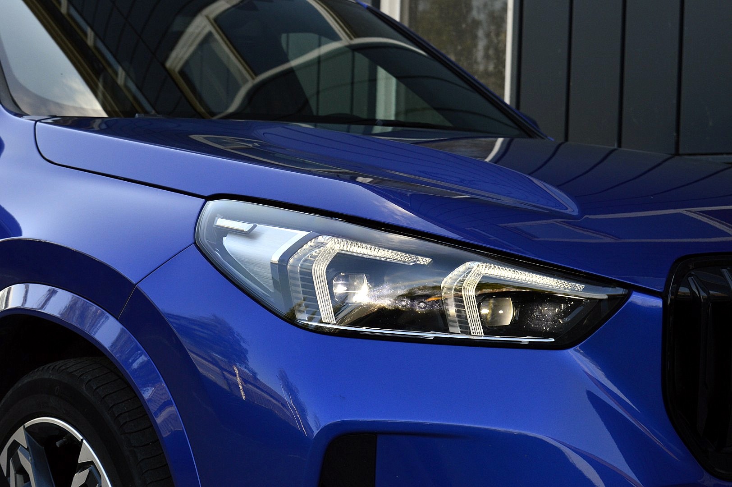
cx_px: 366
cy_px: 244
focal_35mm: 69
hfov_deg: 29.3
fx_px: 1402
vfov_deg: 19.7
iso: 400
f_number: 10
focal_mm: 46
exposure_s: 1/250
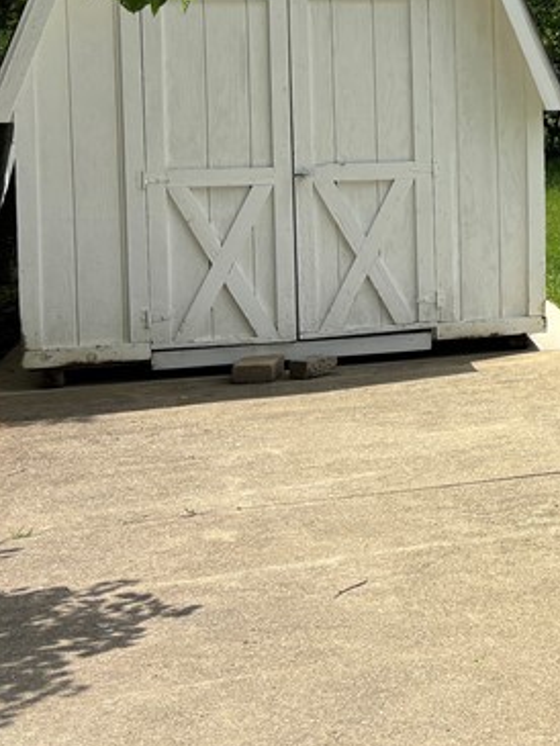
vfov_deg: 26.1
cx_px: 897
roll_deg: -0.8
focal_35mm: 73
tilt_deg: -1.7
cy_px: 123
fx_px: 1574
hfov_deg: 17.6
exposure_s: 1/4854
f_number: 1.6
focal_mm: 5.96
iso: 50
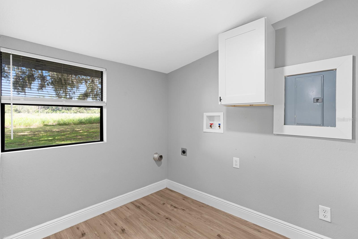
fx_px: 169
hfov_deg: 93.3
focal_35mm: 17
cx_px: 179
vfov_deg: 70.5
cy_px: 120
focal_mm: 17
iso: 200
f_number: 8
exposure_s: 1.6
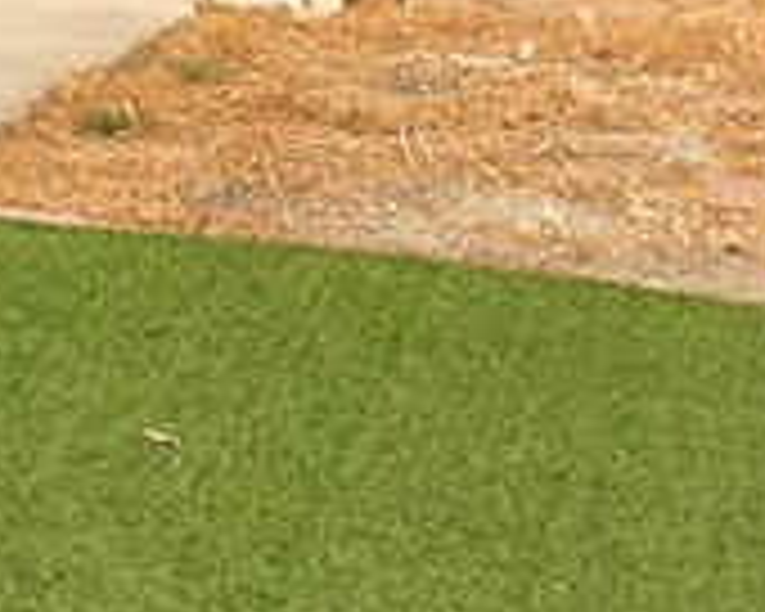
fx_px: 2694
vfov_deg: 12.2
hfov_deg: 14.3
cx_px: -612
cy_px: -353
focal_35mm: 119
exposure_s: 1/500
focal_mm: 21
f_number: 11
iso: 200
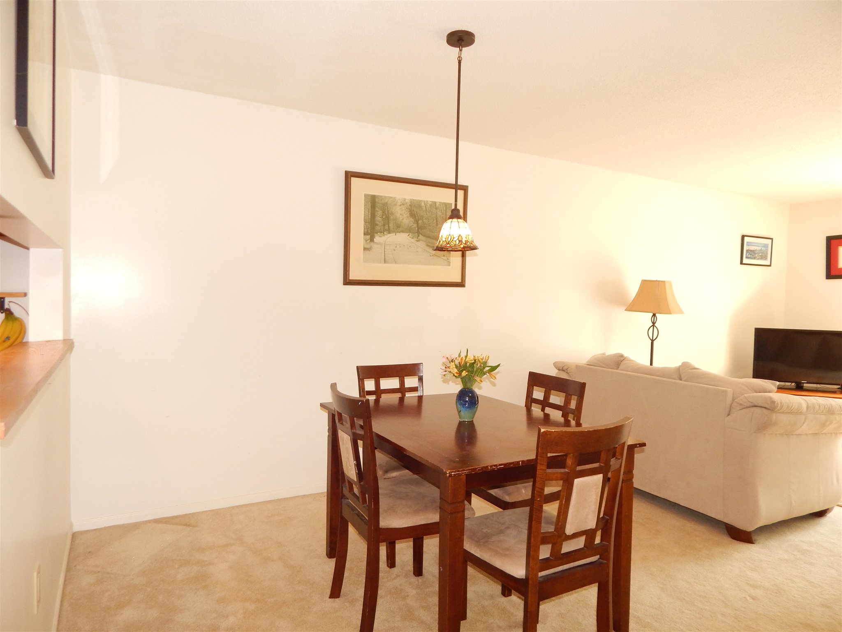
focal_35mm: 22
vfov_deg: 61.1
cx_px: 421
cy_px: 316
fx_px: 535
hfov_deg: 76.4
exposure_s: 1/30
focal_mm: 4
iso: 200
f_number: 3
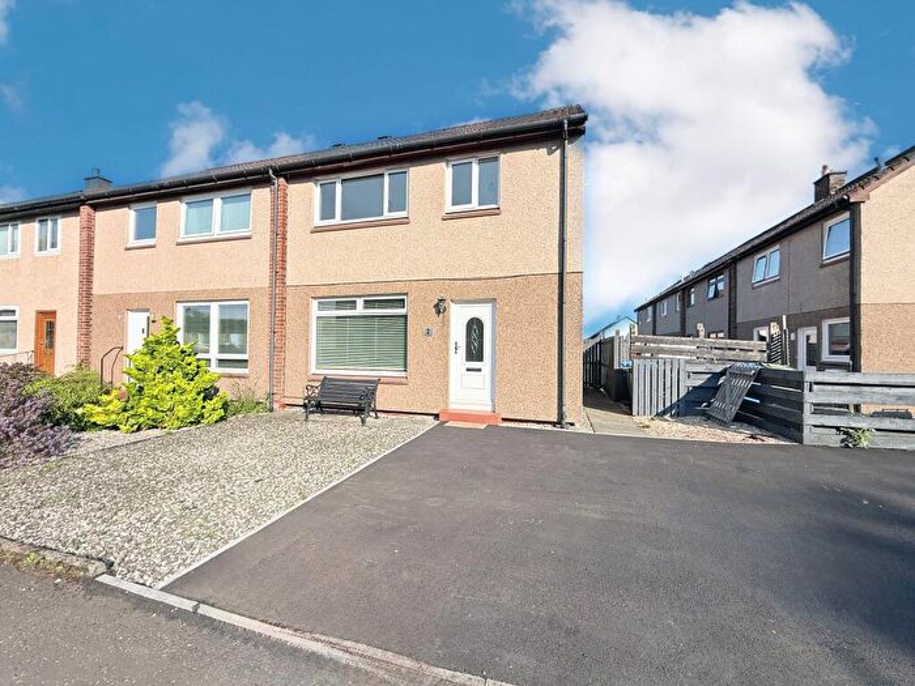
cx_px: 458
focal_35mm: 14
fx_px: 370
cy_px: 343
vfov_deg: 85.7
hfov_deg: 102.1
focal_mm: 2.22
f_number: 2.2
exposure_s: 1/2410
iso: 50
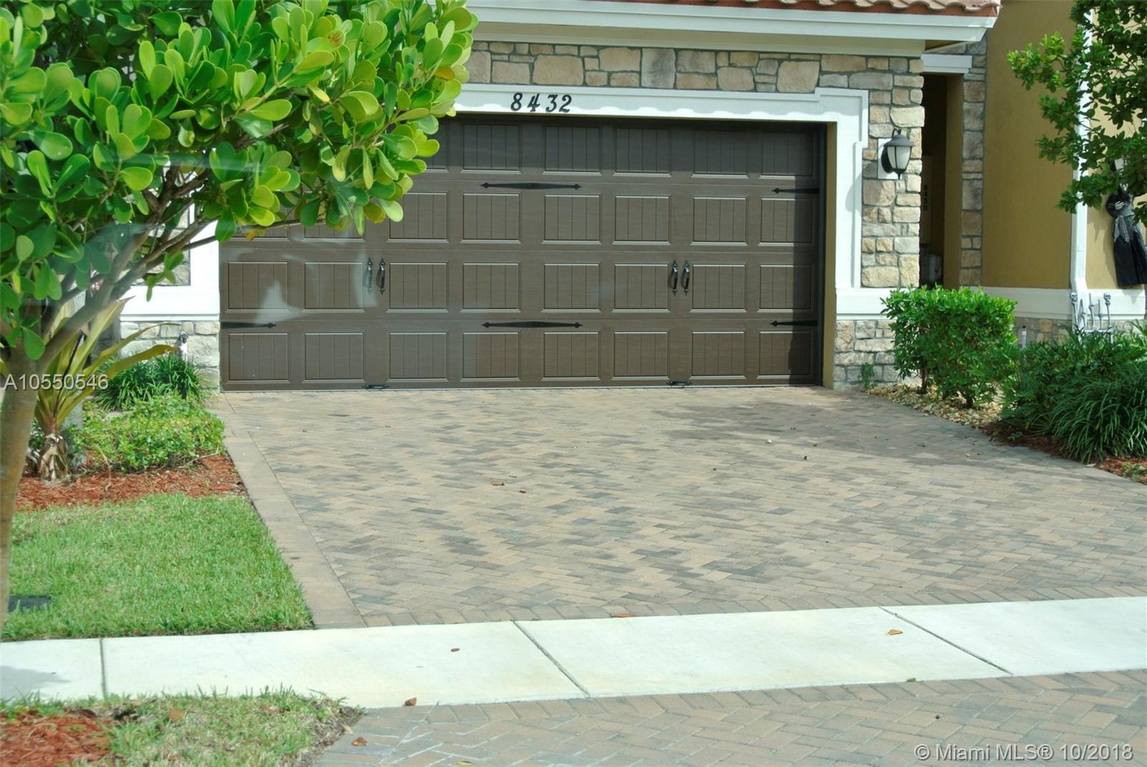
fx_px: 1881
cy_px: 384
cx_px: 574
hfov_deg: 33.9
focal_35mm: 59
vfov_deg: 23.0
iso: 100
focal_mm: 21.9
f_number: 5
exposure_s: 1/200
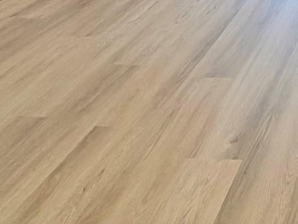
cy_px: -183
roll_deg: +0.2
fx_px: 439
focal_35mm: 51
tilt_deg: -4.4
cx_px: 408
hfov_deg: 28.8
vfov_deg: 20.2
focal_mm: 2.22
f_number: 2.2
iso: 64
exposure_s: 1/120
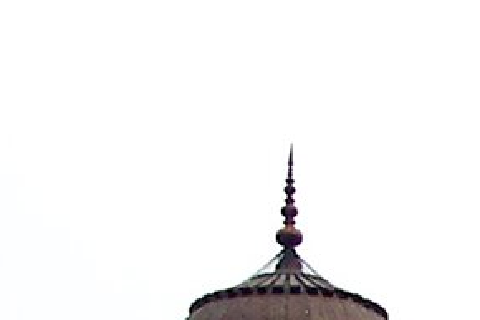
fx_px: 2798
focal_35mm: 210
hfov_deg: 9.3
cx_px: 917
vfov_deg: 6.2
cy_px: 860
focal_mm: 8
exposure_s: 1/500
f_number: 4.8
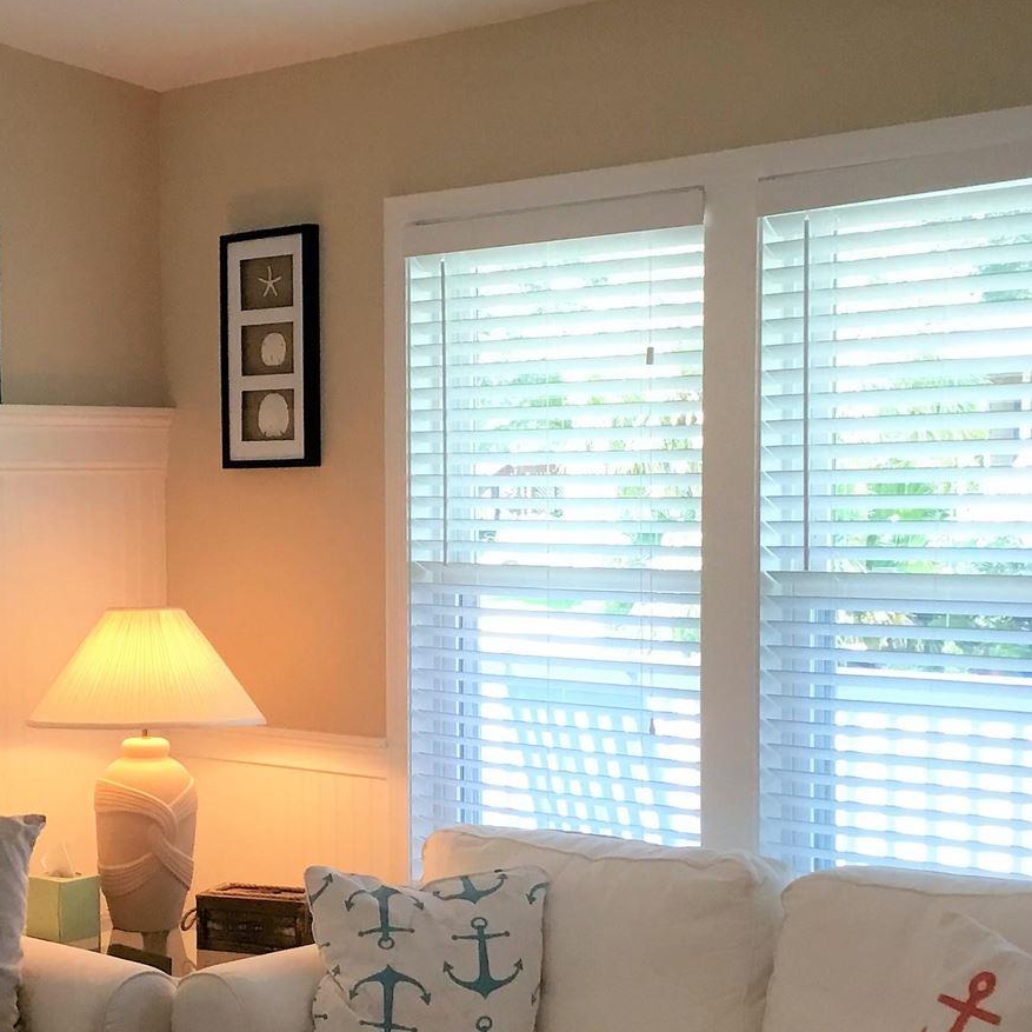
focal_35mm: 64
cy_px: 608
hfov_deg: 26.3
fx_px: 2159
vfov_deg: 26.8
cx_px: 180
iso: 32
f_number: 2.4
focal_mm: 3.3
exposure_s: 1/30
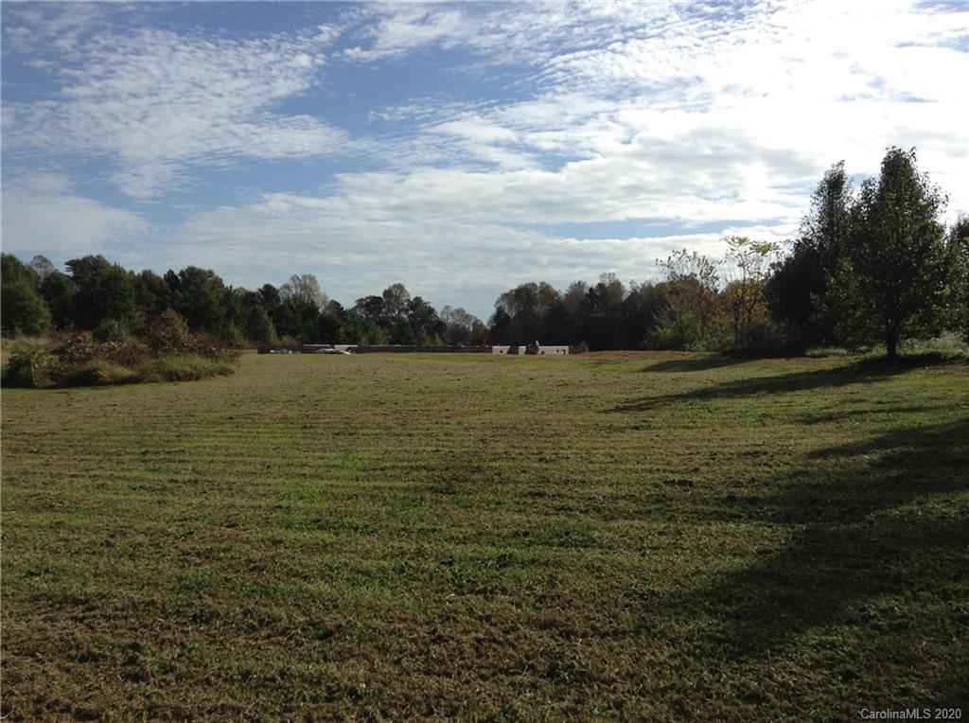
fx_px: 922
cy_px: 362
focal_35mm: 33
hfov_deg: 55.4
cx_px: 484
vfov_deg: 42.8
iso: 25
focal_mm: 3.3
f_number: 2.4
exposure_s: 1/2000
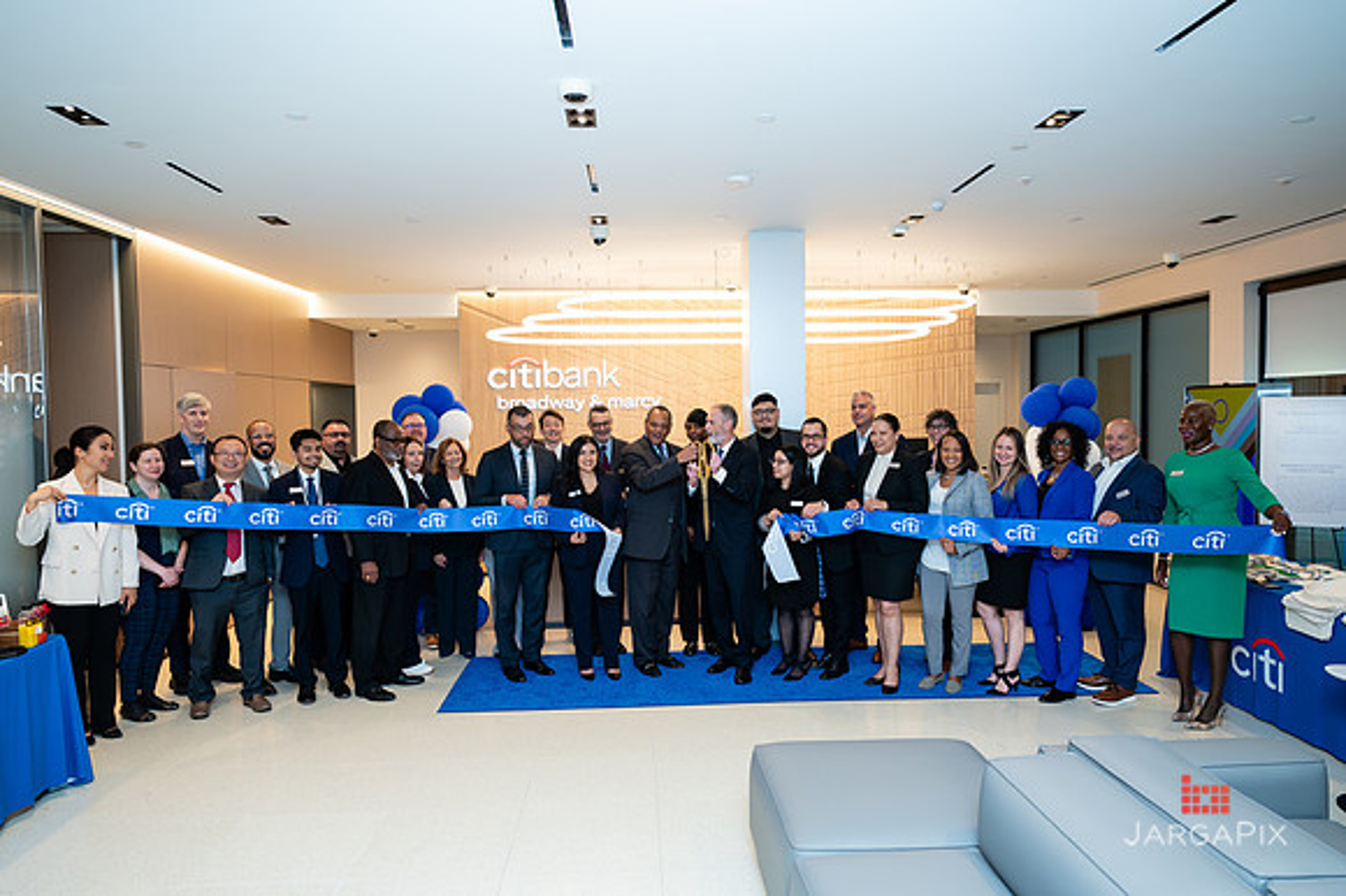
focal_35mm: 24
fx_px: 906
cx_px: 673
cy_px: 448
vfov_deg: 52.6
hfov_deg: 73.2
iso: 400
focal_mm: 24
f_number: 4
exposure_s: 1/160
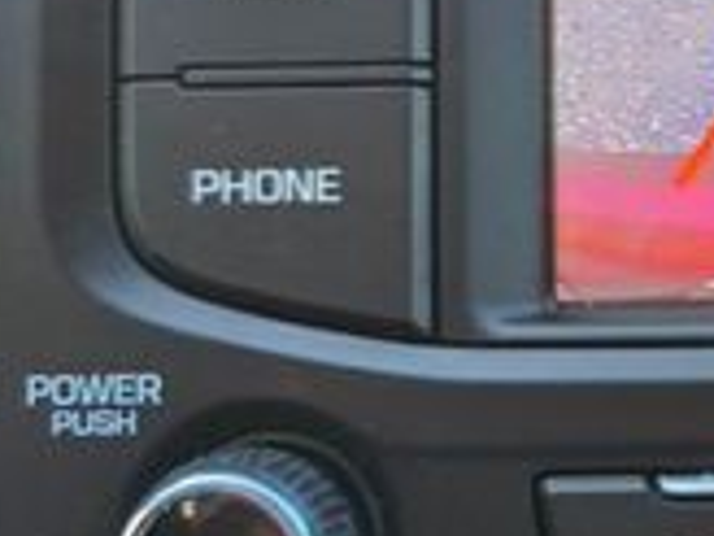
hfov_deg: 18.8
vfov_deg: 16.4
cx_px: 1115
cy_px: 214
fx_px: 1856
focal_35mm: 90
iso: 64
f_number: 1.7
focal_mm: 6.3
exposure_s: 1/51.8
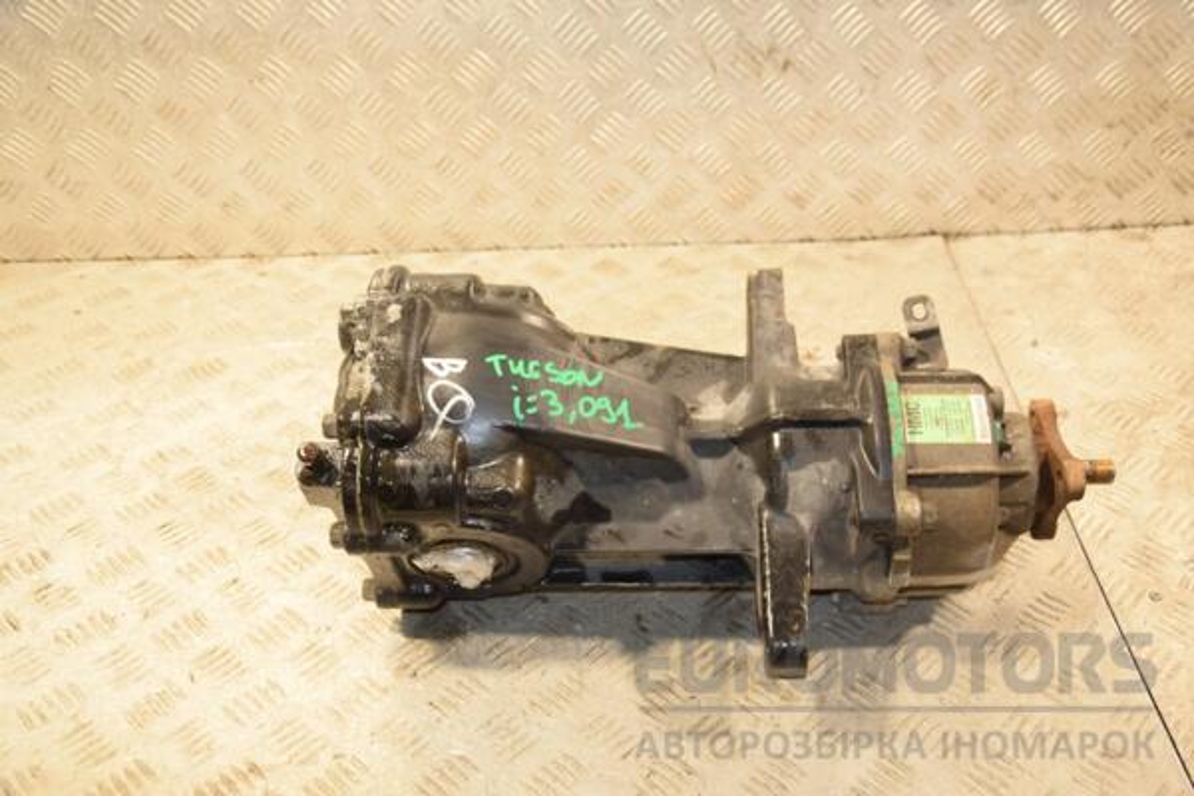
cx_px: 597
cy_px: 398
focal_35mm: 38
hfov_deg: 51.3
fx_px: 1244
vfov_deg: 35.5
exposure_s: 1/160
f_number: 5
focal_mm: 25
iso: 800
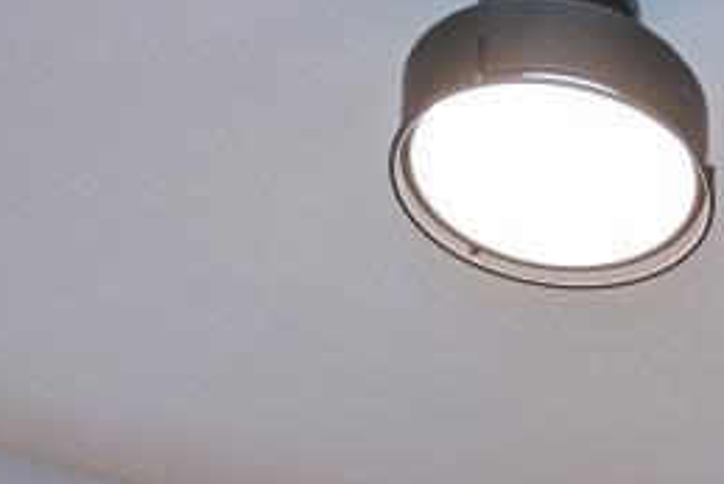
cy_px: 1125
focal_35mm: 81
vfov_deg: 13.1
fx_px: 1630
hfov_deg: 23.6
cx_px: 785
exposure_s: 1/60
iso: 280
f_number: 4
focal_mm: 14
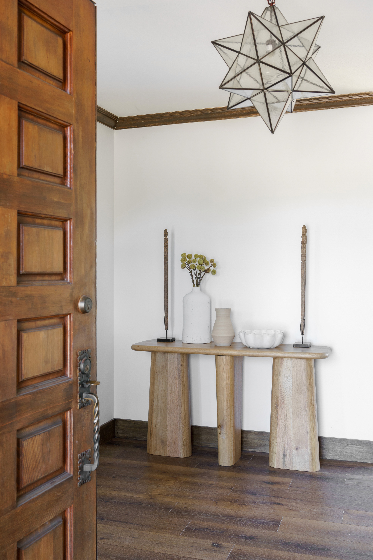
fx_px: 544
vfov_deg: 54.4
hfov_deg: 37.9
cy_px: 280
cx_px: 186
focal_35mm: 35
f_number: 7.1
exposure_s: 1/8
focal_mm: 35
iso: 250
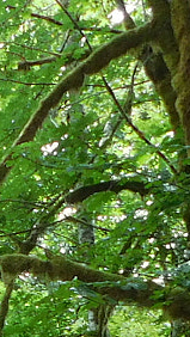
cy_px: 583
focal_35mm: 142
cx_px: -284
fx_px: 1270
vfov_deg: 13.7
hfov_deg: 7.9
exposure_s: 1/60
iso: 125
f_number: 3
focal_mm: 4
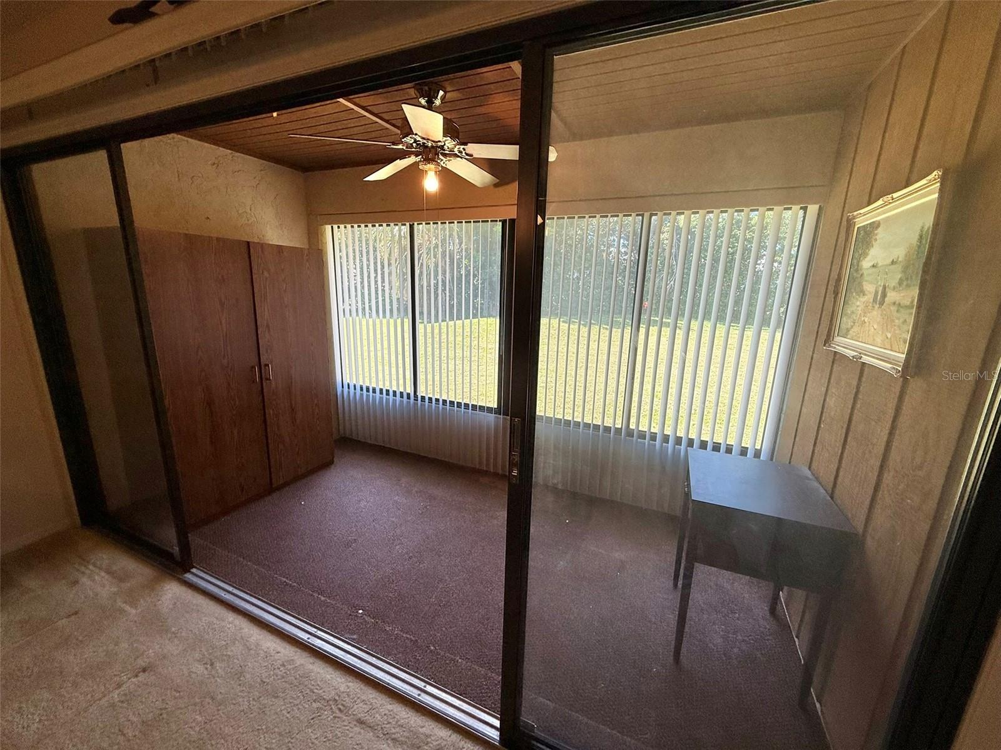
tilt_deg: -12.8
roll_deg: -1.2
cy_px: 375
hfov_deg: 102.1
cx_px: 500
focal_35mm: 14
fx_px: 405
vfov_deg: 85.7
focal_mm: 2.22
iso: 50
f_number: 2.2
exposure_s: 1/168
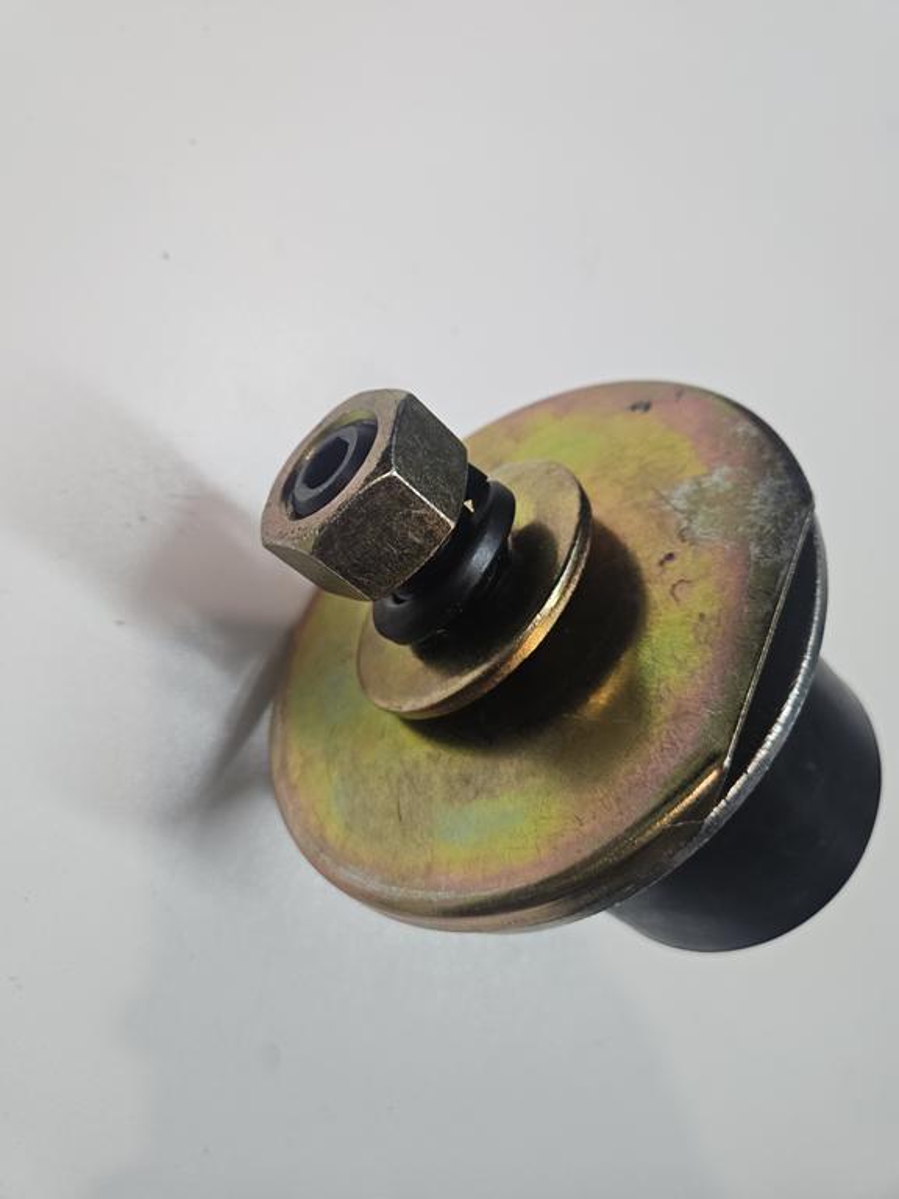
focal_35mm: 23
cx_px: 450
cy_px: 600
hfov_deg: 58.9
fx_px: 796
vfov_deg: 73.9
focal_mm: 5.4
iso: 160
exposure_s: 1/100
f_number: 1.8
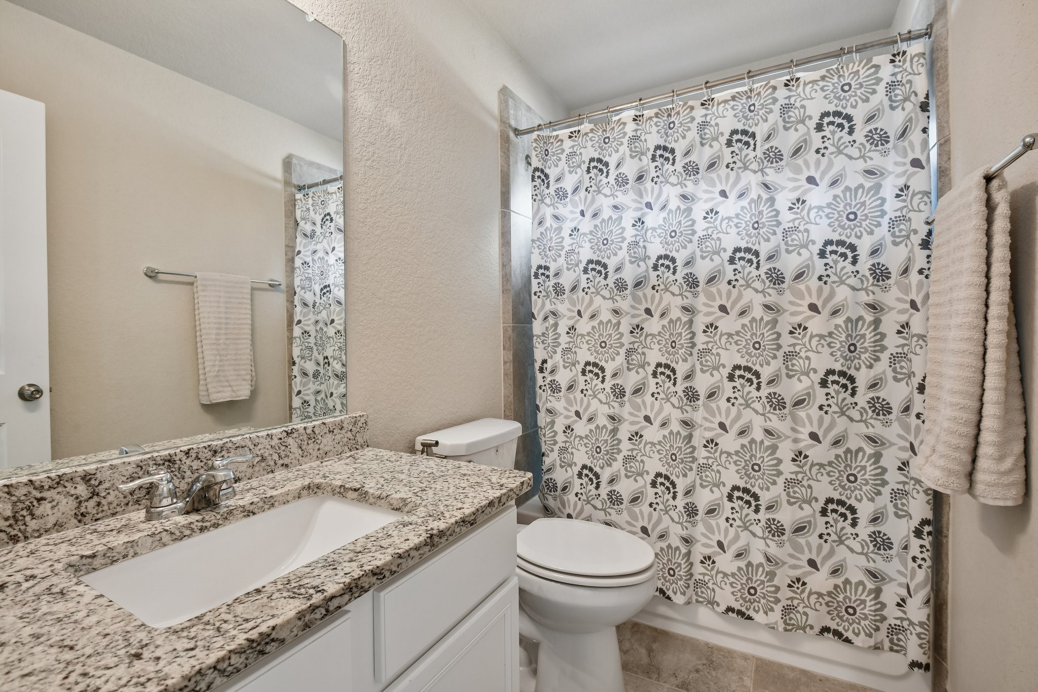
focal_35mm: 16
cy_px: 346
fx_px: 461
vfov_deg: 73.7
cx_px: 519
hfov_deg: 96.7
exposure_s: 1/6
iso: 400
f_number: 8
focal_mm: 16
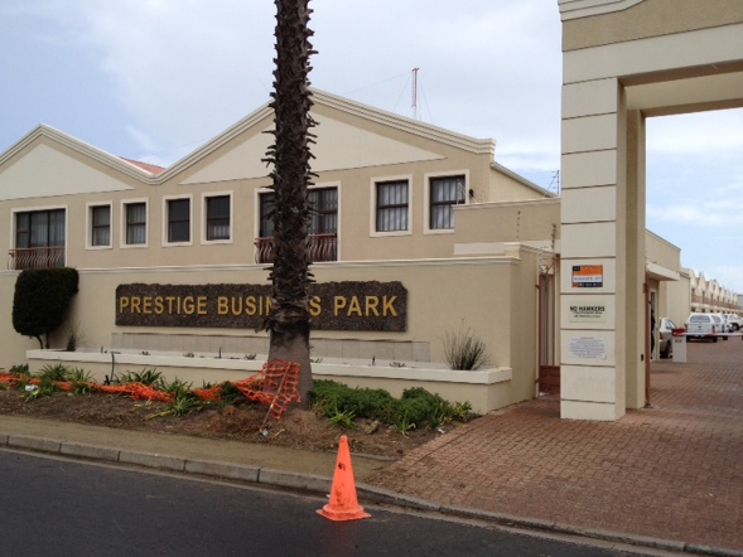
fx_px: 816
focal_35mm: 38
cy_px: 295
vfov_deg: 37.7
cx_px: 342
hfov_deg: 48.9
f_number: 2.4
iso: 64
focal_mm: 4.28
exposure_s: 1/1255
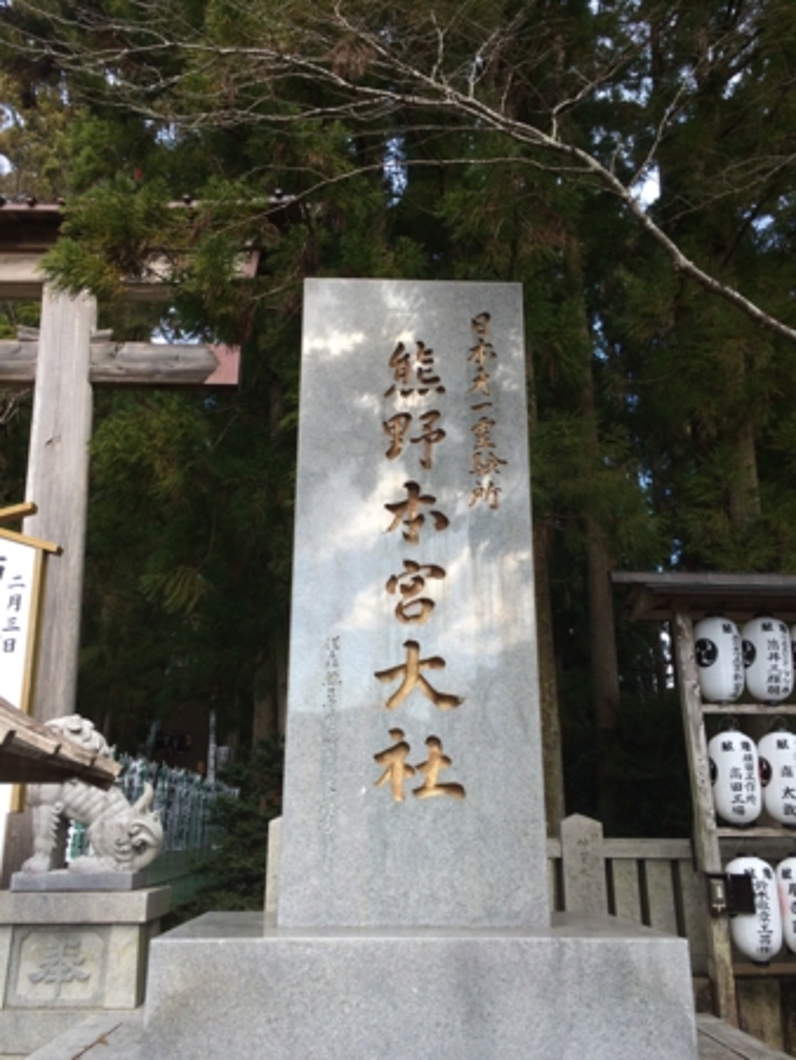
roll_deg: -0.3
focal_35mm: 29
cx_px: 398
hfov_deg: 48.3
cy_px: 530
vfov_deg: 61.6
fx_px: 888
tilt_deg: +17.6
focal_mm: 4.15
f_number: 2.2
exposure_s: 1/331
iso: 32
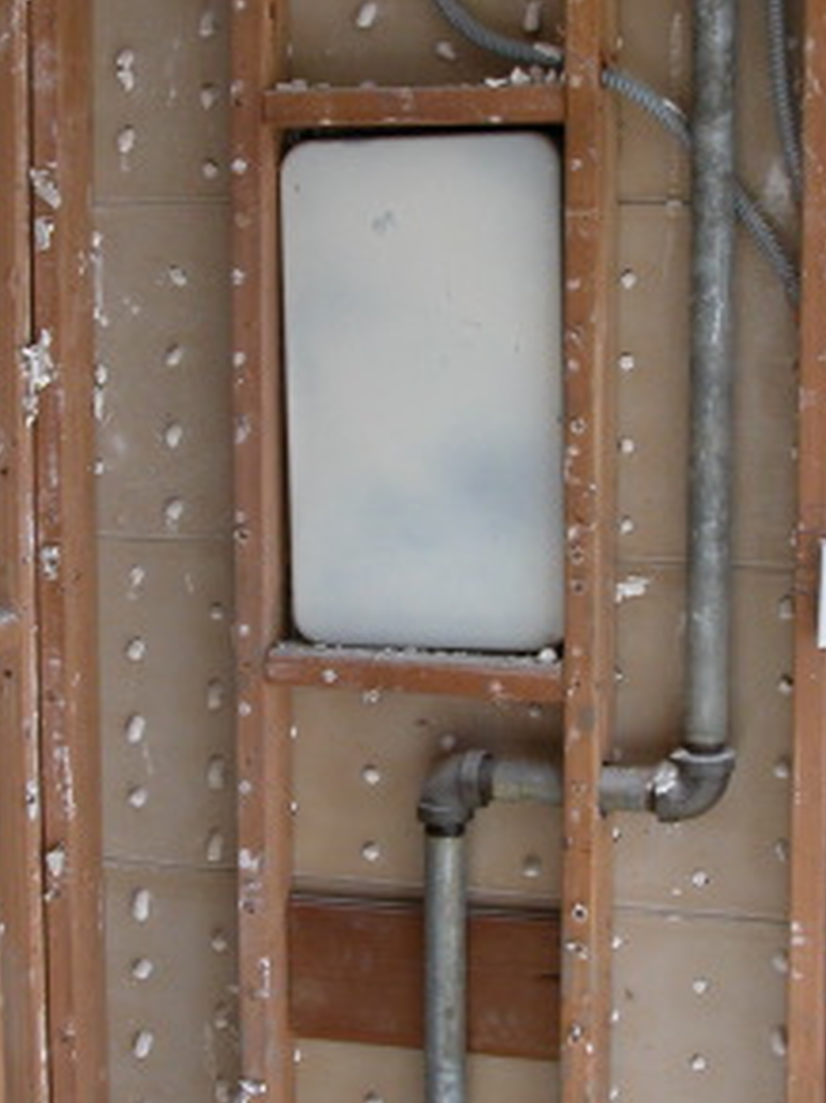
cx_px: 421
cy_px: 504
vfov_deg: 25.3
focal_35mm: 77
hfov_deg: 19.1
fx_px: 2452
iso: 100
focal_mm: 8.9
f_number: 3.5
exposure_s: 1/88.5
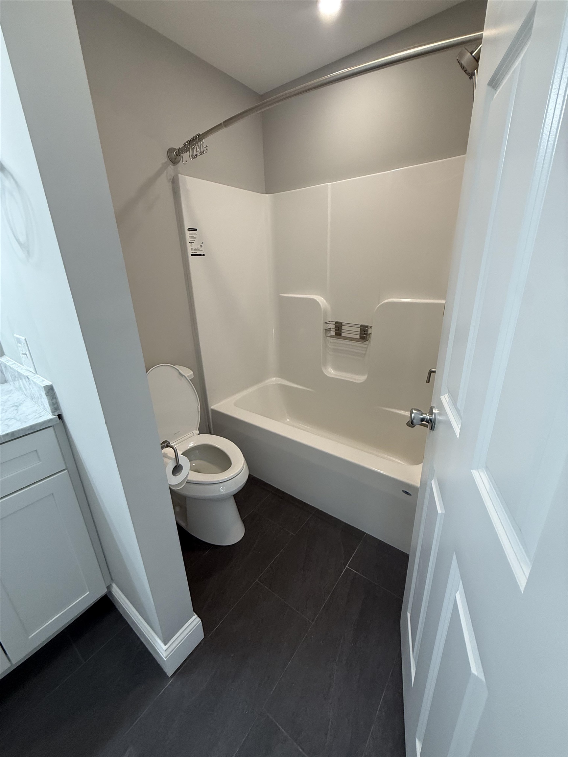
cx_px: 284
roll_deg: +1.4
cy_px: 378
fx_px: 306
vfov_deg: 102.1
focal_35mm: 14
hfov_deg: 85.7
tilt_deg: -18.4
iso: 160
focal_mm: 2.22
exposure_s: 1/120
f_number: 2.2
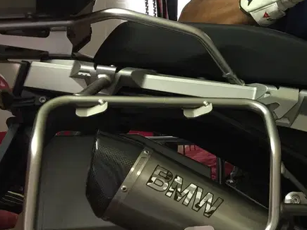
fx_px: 709
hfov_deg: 21.8
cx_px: 406
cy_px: -14
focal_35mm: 80
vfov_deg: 17.9
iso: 200
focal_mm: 4.15
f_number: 2.2
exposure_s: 1/33
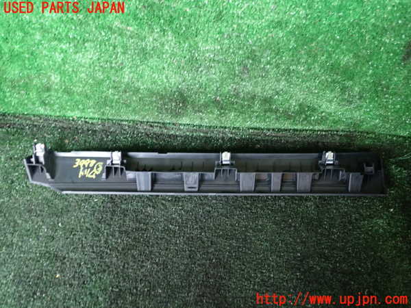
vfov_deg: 46.8
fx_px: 356
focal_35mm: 30
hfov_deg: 60.0
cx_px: 206
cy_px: 154
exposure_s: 1/25
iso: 800
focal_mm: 5.4
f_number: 2.3
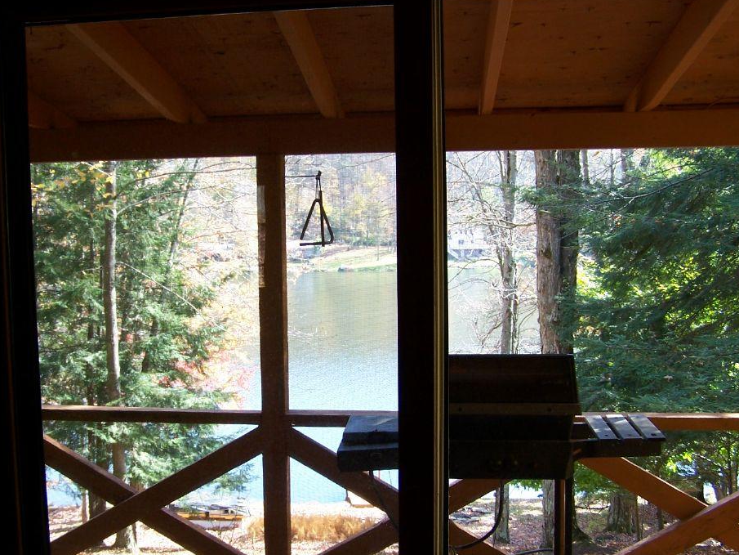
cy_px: 308
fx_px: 918
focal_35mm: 43
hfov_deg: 43.8
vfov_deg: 33.6
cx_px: 328
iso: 80
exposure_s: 1/60
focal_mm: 6.3
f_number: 2.8
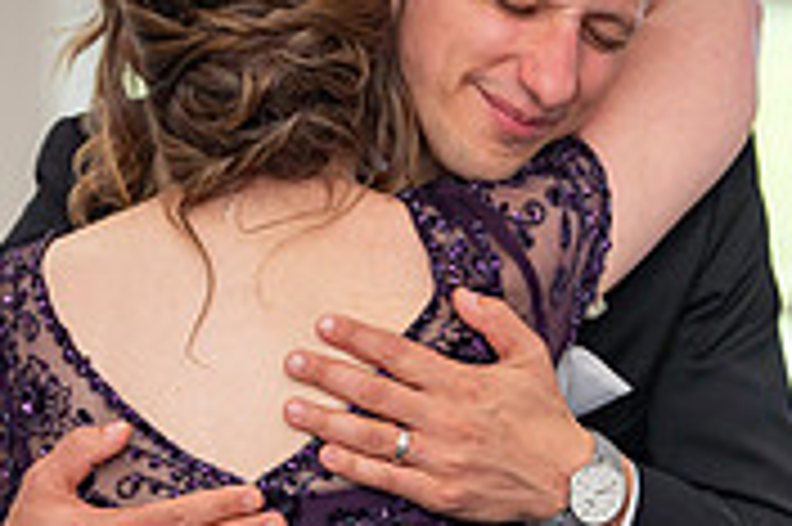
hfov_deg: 5.1
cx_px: 549
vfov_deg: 3.4
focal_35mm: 403
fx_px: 8858
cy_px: 355
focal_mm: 122
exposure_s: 1/100
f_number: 3.5
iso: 1000
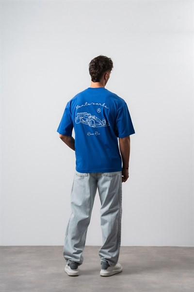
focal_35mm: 70
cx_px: 97
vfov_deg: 28.8
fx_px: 566
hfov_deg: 19.5
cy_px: 146
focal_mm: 70
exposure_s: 1/125
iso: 100
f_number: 10
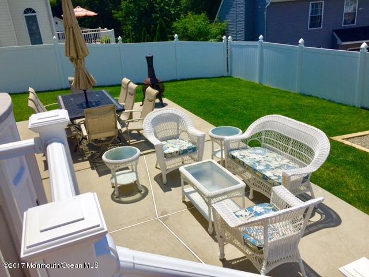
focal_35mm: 29
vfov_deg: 48.2
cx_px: 184
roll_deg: +2.1
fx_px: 309
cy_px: 138
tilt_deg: -22.1
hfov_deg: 61.7
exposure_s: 1/4950
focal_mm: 4.15
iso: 32
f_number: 2.2
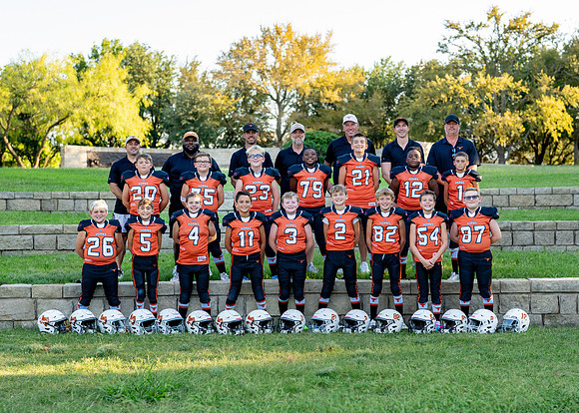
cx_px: 307
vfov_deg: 21.9
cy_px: 231
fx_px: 1069
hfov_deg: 30.3
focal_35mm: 65
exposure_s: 1/500
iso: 200
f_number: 2.2
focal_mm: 50
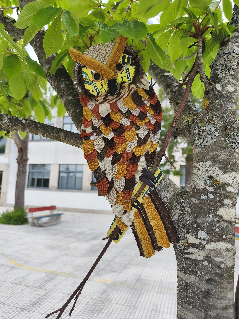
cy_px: 160
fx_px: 212
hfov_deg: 58.9
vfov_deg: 73.9
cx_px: 120
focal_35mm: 23
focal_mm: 6.18
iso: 50
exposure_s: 1/418
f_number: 1.65
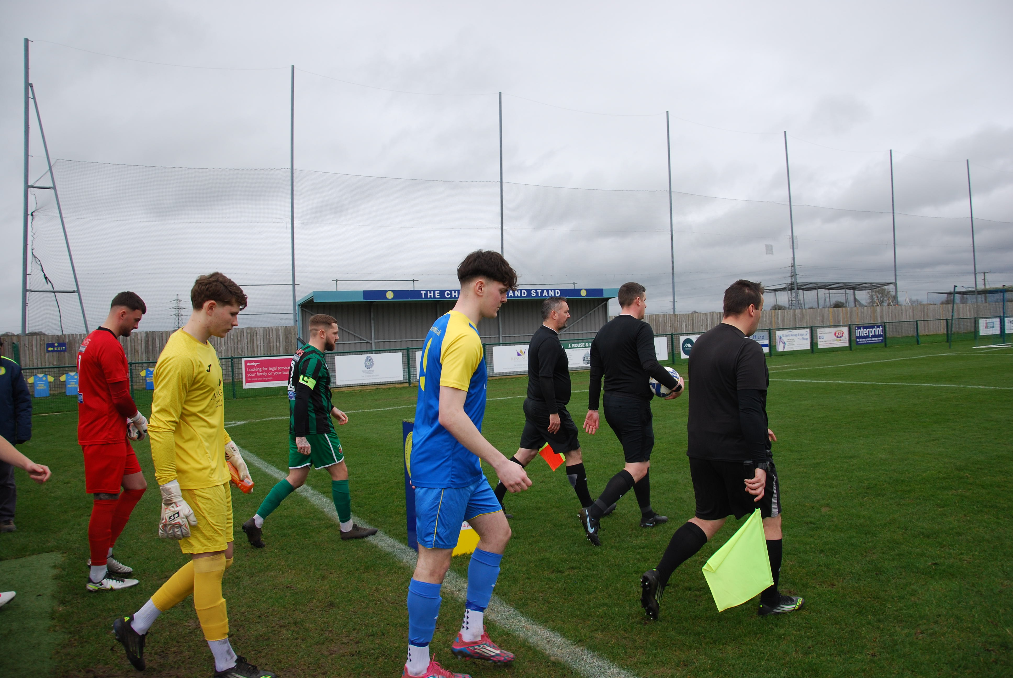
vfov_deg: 48.0
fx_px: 761
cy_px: 339
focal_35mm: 27
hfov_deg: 67.3
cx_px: 506
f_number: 3.5
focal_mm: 18
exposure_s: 1/500
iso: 200
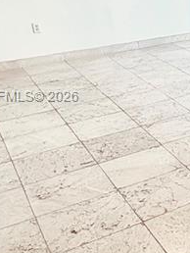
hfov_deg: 18.2
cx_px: 337
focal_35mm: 65
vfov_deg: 29.7
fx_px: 475
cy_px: 97
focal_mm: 2.22
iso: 50
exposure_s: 1/125
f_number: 2.2
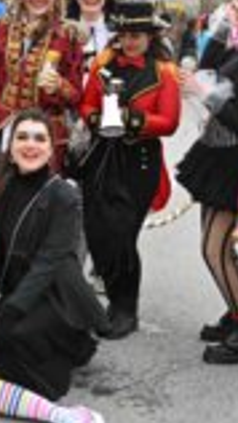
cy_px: 225
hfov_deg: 14.5
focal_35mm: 83
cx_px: 70
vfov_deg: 25.5
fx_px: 934
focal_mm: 31.5
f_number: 10
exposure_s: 1/400
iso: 2500
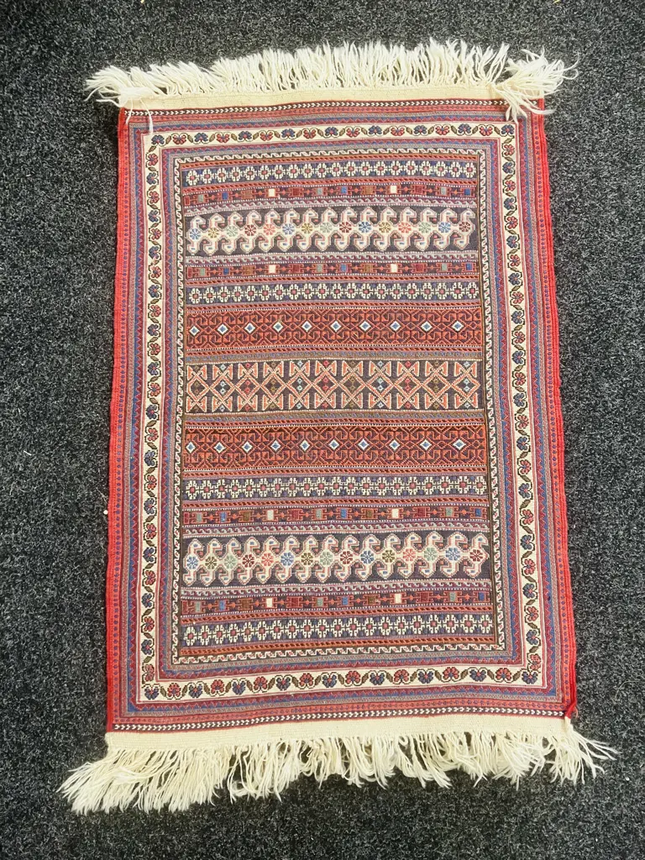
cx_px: 322
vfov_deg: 63.4
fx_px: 696
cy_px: 430
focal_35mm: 28
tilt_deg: -83.1
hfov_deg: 49.7
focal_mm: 3.99
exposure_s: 1/50
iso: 320
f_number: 1.8
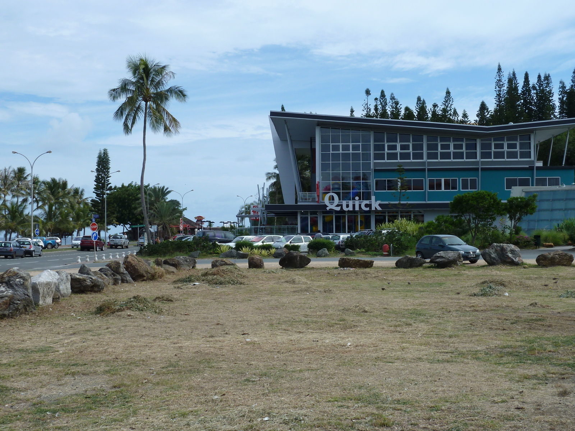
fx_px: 914
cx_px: 288
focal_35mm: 55
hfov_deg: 34.9
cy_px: 216
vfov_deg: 26.6
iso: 80
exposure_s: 1/400
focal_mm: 9.1
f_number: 5
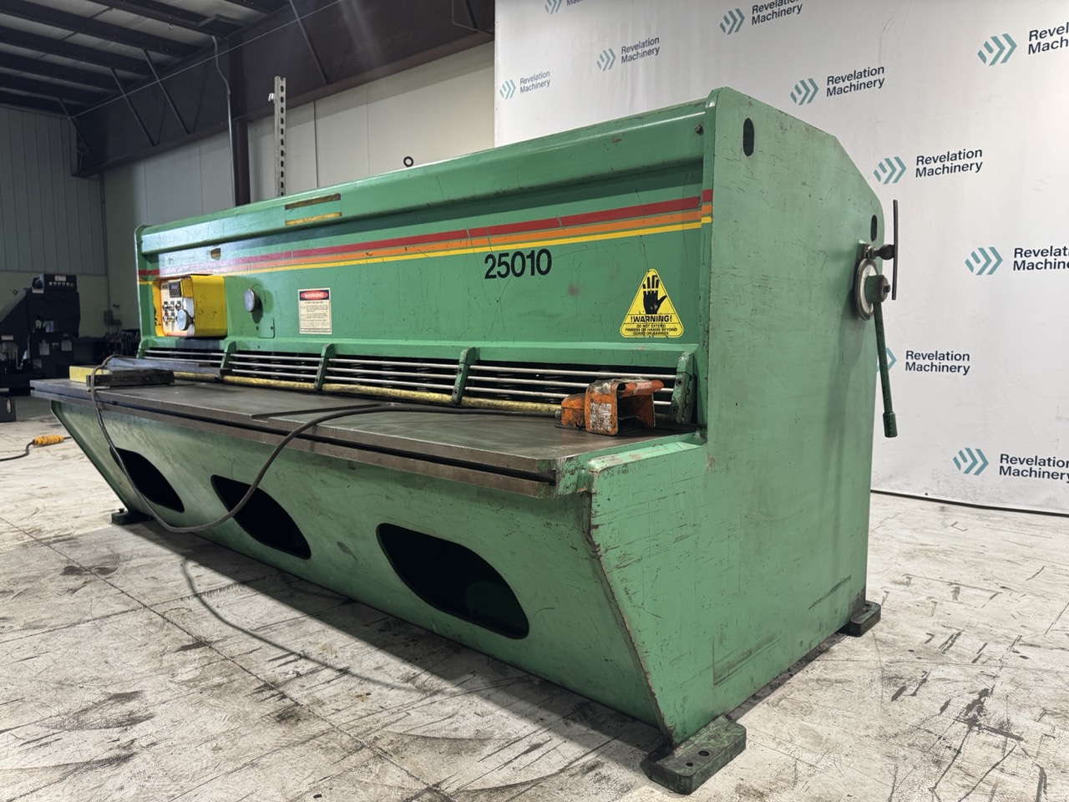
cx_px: 534
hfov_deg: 71.6
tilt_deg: -6.0
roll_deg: +0.4
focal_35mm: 24
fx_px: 741
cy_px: 401
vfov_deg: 56.8
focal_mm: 6.76
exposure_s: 1/120
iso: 200
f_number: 1.78
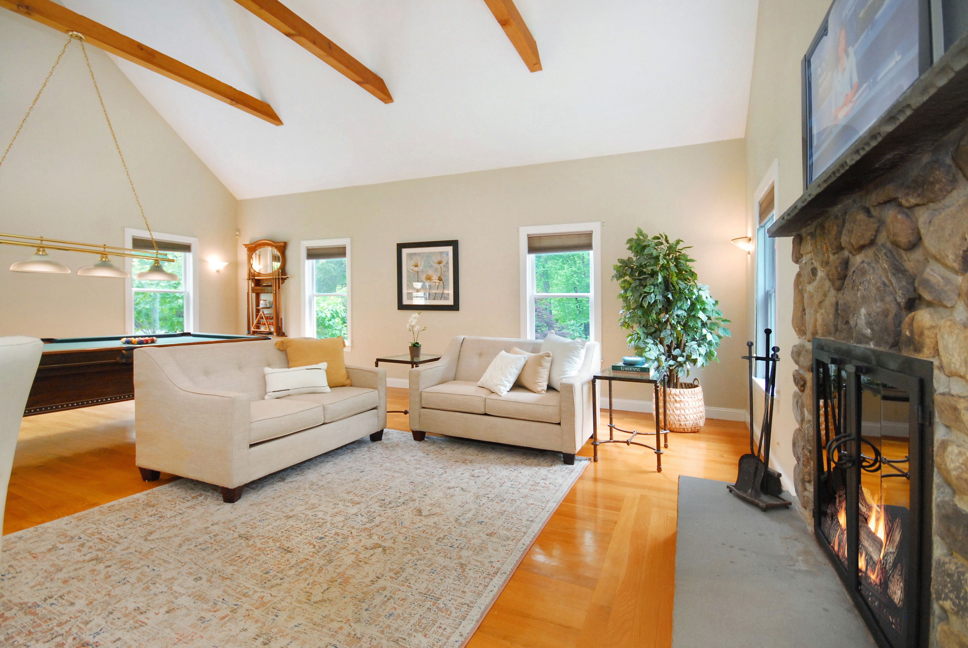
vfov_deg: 77.5
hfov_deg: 100.3
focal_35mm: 15
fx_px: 404
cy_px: 324
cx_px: 484
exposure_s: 1/60
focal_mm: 10
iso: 800
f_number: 5.6
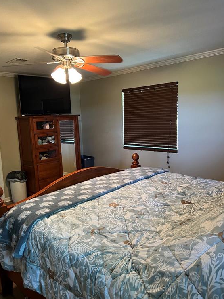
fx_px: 233
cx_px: 111
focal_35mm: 27
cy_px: 145
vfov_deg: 65.3
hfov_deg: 51.4
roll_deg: +2.2
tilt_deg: -7.5
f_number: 1.5
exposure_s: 1/60
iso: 400
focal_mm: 5.7
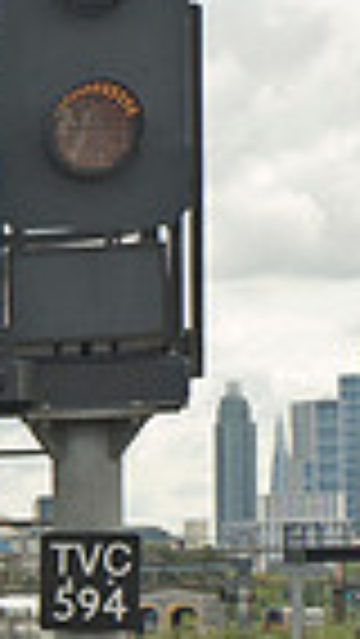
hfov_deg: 4.2
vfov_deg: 7.6
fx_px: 4797
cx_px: -706
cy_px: 738
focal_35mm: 283
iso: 200
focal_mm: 44
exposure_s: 1/250
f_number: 8
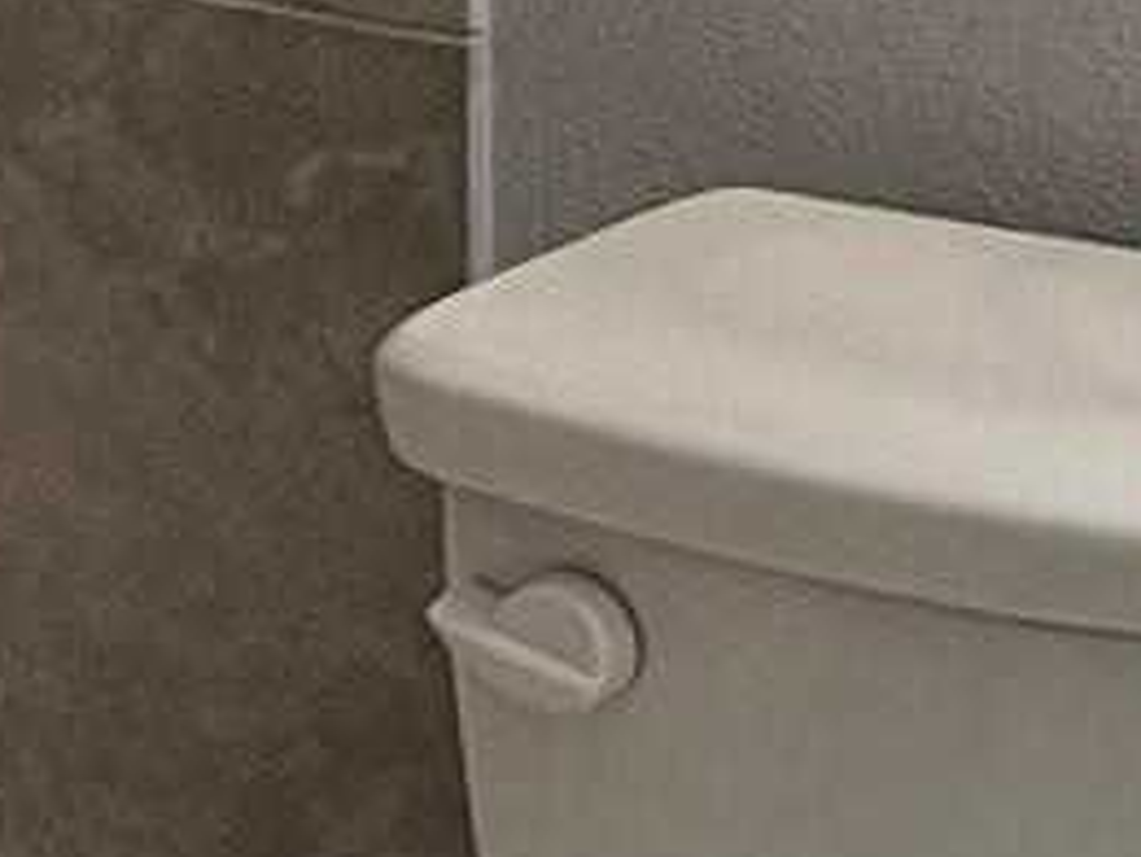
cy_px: -1176
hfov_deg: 9.1
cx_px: 2313
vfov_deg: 6.9
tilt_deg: -11.1
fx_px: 6727
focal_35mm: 204
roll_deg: -2.1
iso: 100
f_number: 1.5
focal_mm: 5.7
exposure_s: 1/60
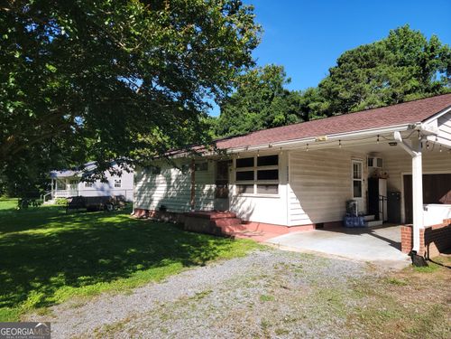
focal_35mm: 24
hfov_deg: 71.6
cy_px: 170
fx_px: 313
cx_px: 226
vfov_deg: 56.8
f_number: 1.8
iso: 16
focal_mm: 6.7
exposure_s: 1/541
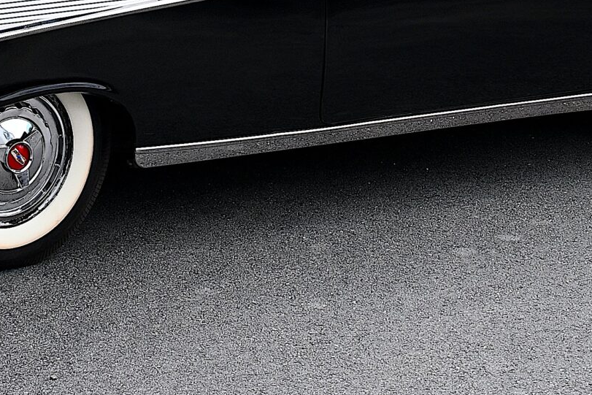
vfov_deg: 9.4
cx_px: 109
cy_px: -163
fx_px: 2335
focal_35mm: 142
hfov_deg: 14.4
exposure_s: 1/160
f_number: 3.8
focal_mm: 30
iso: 400
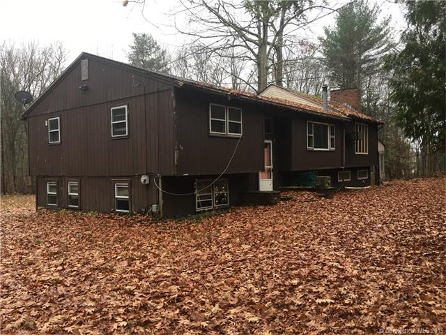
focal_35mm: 29
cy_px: 168
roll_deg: +1.4
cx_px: 223
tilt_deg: +0.3
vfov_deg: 48.2
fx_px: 374
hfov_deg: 61.7
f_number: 2.2
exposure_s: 1/40
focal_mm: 4.15
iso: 25
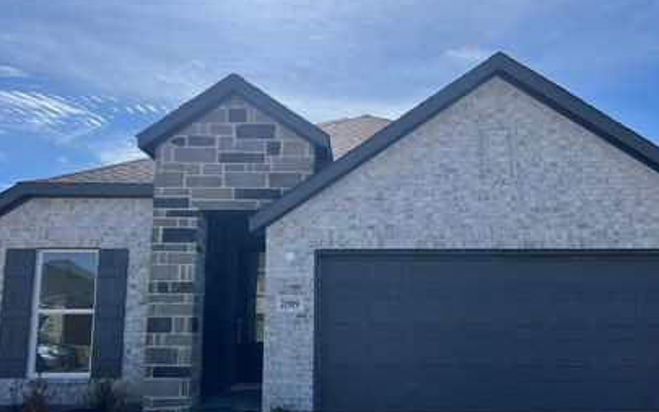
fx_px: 611
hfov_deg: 56.7
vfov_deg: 37.2
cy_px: 219
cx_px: 351
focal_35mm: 34
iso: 50
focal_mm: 5.7
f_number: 1.5
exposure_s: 1/7463
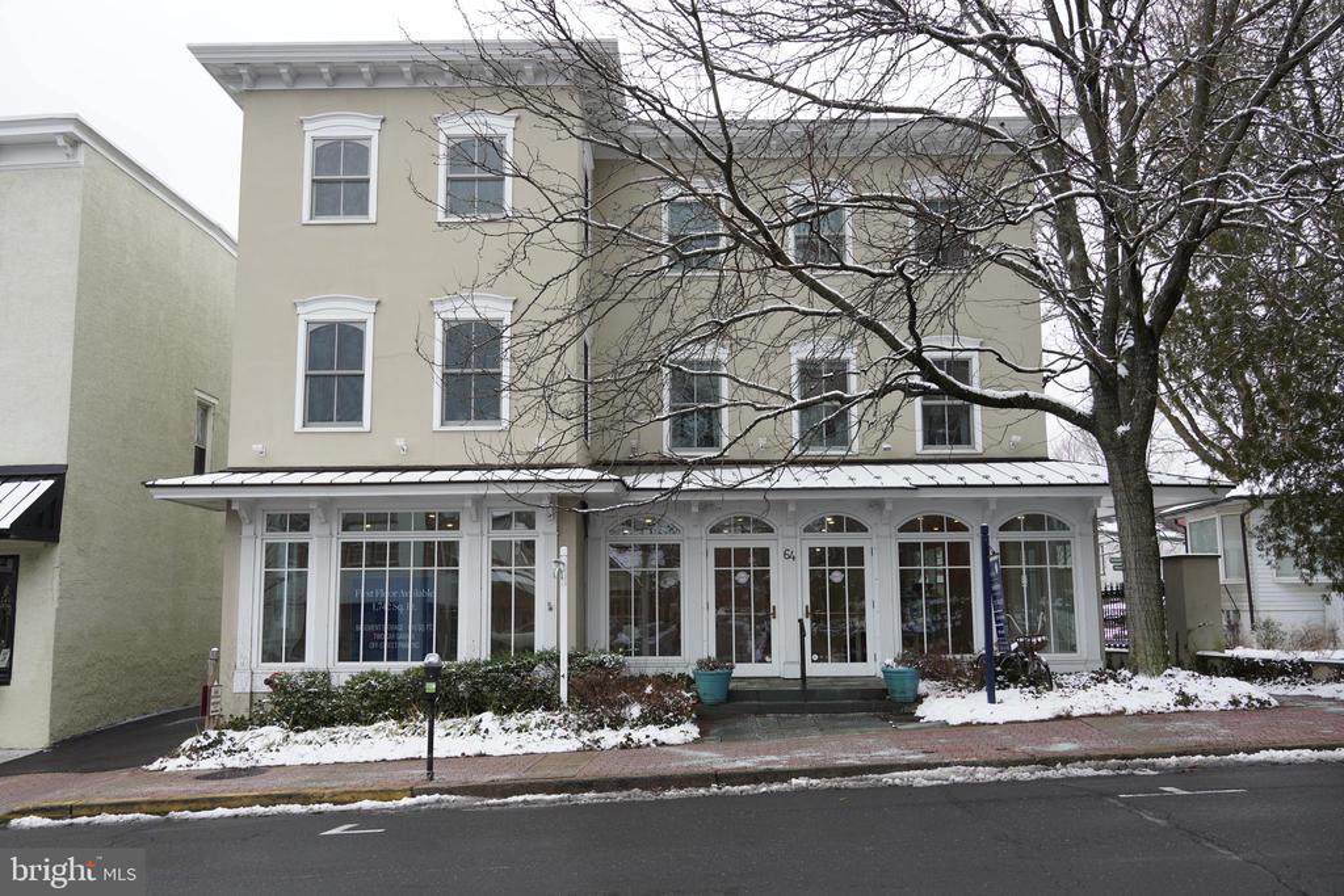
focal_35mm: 33
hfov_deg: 57.2
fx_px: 1232
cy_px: 448
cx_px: 672
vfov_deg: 40.0
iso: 100
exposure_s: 1/100
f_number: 5
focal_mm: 22
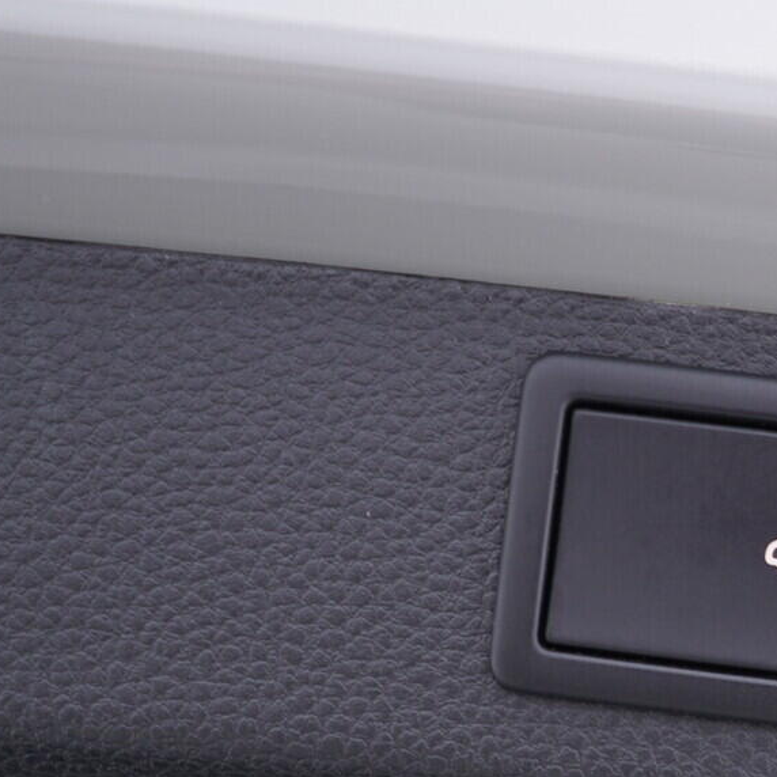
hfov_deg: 21.4
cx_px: 830
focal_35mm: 77
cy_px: 531
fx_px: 1955
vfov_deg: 22.4
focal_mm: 24
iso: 200
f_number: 2.8
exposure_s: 1/40
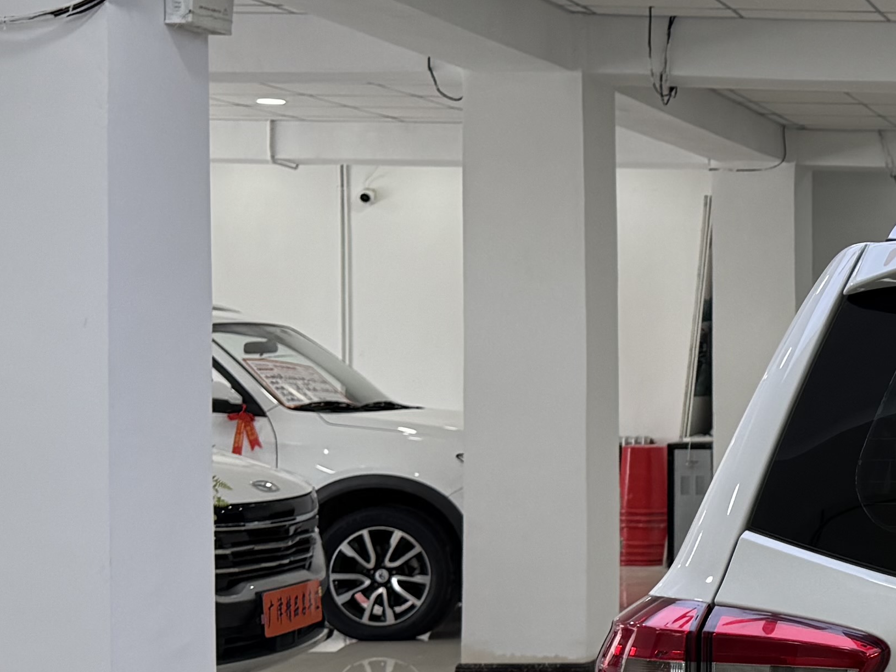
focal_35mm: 84
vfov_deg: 17.6
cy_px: 400
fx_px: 2174
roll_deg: -0.8
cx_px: 1319
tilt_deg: -1.3
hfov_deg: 20.2
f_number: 1.78
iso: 125
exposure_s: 1/243
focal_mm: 6.76
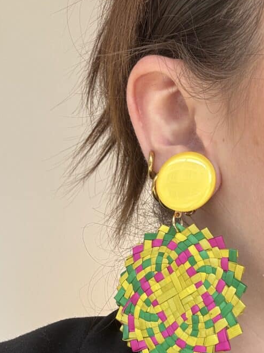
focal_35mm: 47
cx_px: 102
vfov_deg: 40.1
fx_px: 478
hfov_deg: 30.8
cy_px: 226
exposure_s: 1/175
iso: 20
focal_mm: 2.69
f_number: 1.9
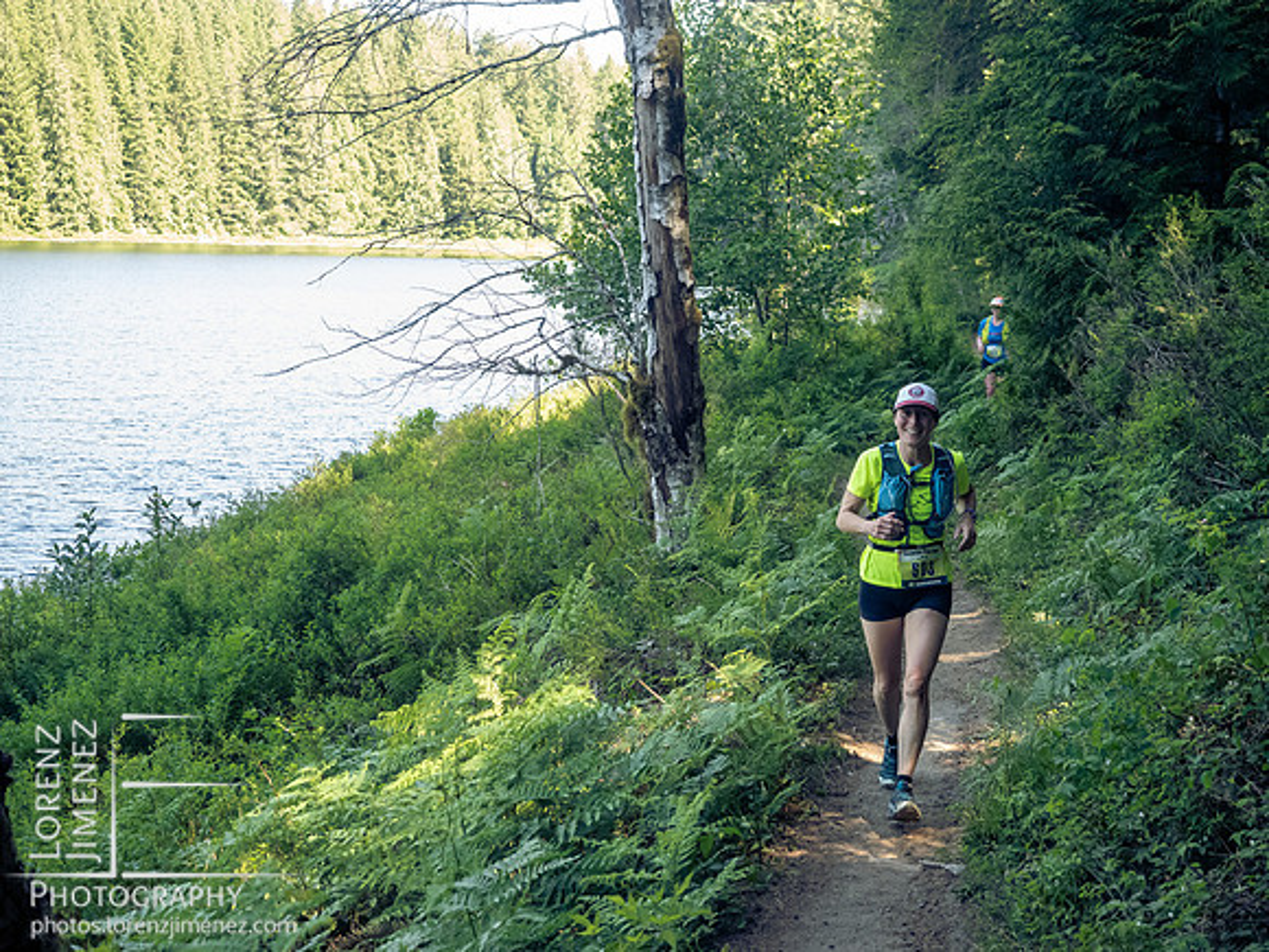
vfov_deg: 26.1
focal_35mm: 56
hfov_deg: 34.3
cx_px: 634
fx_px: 2053
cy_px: 476
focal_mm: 28
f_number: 3.2
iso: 2500
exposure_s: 1/1000
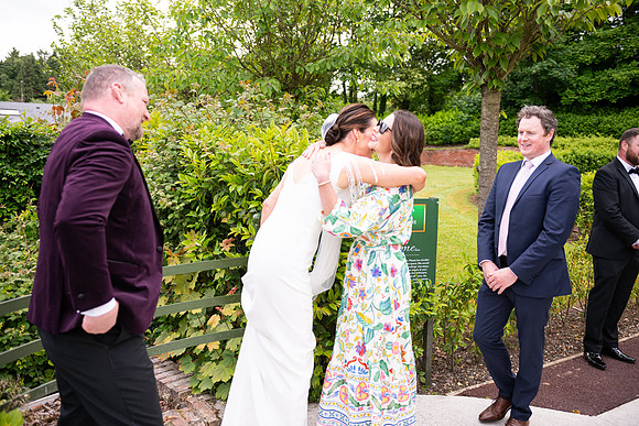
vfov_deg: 41.1
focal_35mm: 32
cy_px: 213
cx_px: 320
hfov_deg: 58.7
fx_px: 568
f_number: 3.5
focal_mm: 32
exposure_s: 1/1250
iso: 250
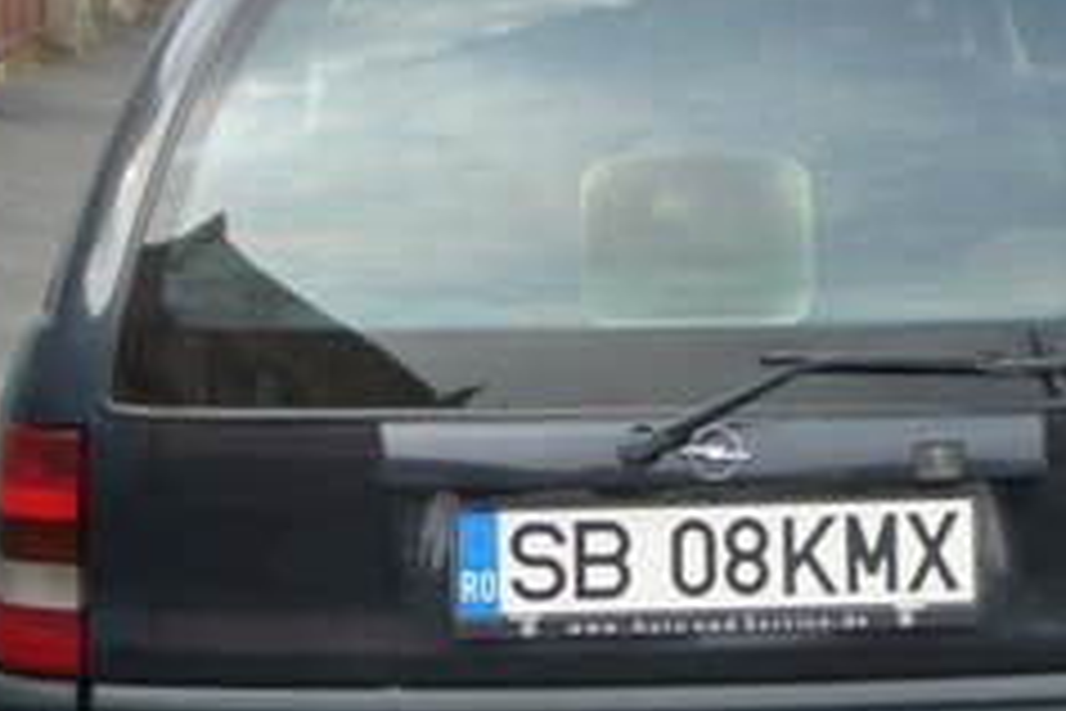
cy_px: 351
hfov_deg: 19.2
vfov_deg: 12.9
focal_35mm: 106
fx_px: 3139
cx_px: 724
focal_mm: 8.9
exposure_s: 1/250
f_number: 3.1
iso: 64
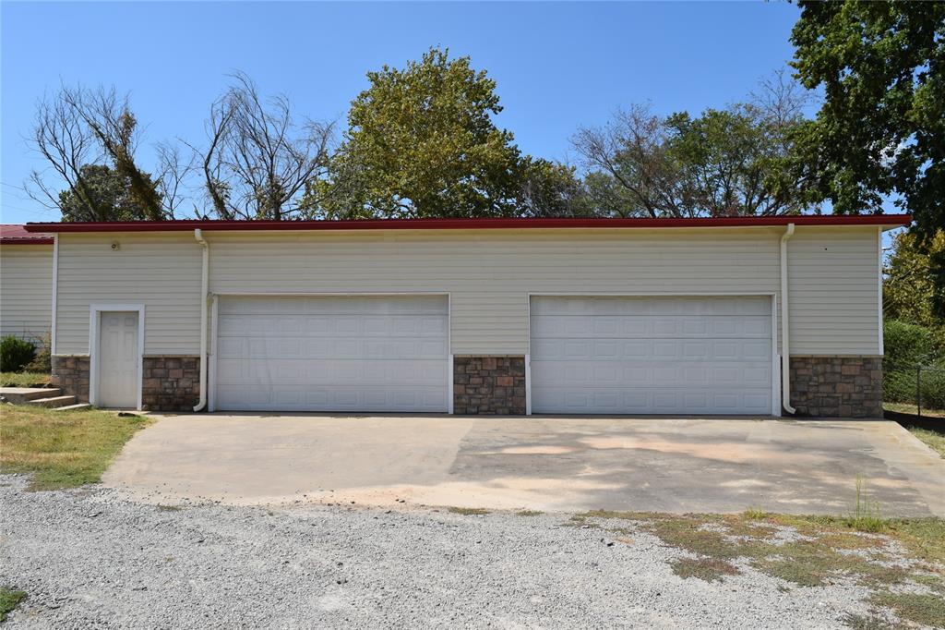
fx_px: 708
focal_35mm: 27
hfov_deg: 67.4
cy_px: 315
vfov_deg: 47.9
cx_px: 472
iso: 200
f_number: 10
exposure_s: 1/400
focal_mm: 18
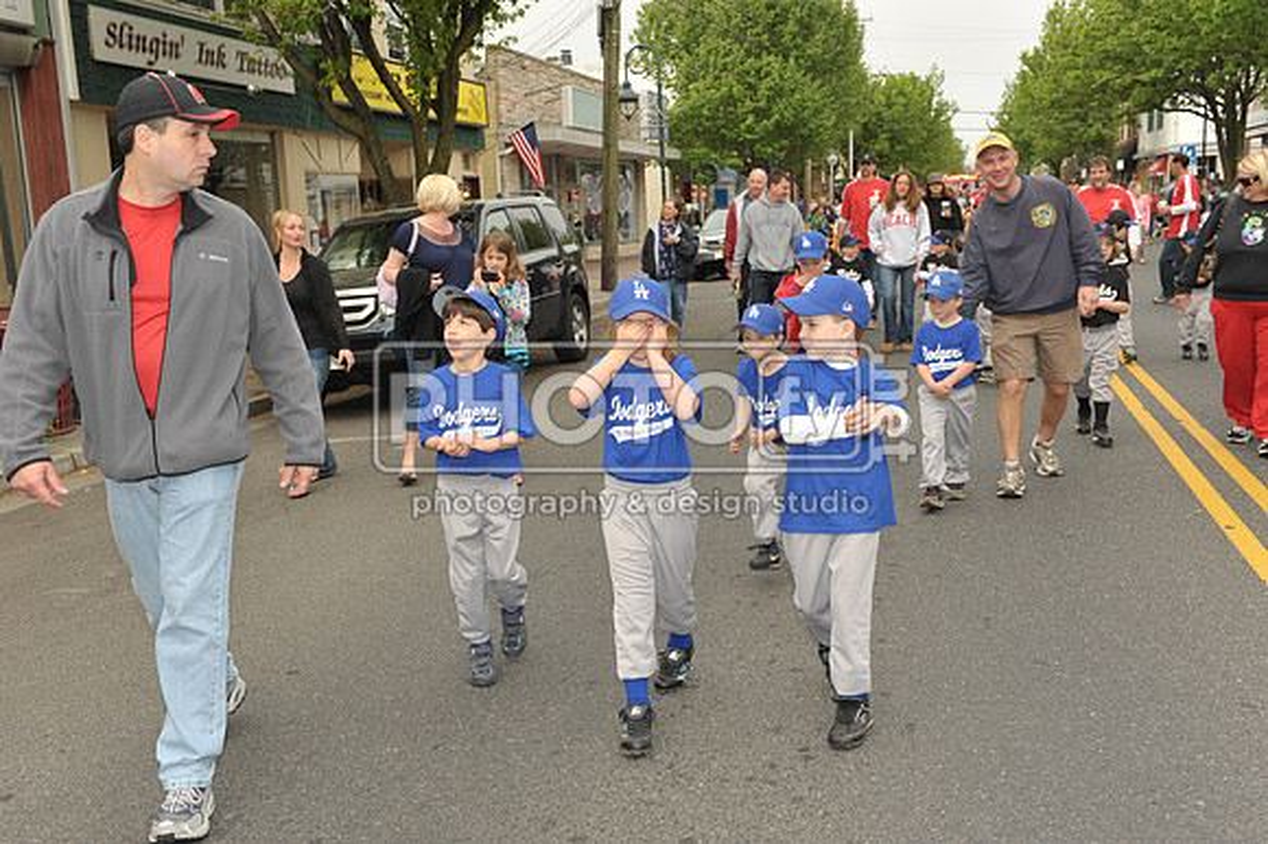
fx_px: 1338
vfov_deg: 35.0
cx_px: 634
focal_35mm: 38
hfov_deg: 50.7
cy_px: 422
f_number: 8
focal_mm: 38
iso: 400
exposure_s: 1/250
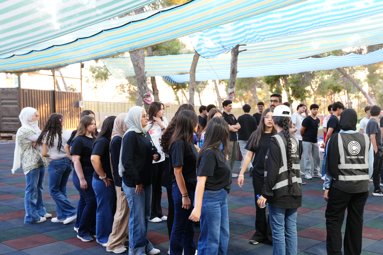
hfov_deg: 43.7
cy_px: 160
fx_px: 470
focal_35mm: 44
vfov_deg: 30.3
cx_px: 256
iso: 640
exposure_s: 1/100
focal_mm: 29.8
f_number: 2.8
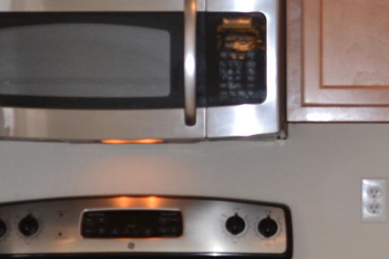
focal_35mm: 170
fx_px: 1837
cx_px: 510
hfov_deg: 11.7
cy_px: 209
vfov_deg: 8.1
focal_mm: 20
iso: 200
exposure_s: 1/125
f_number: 4
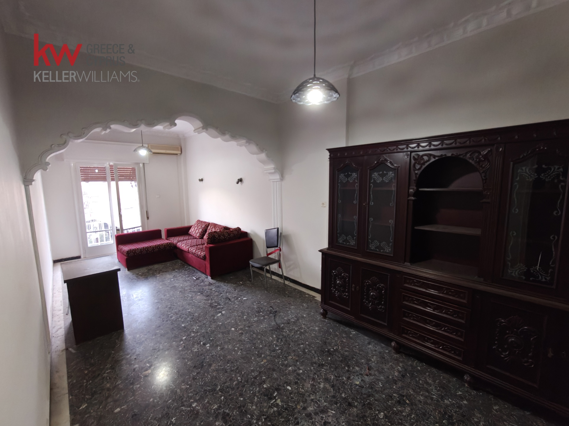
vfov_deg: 81.7
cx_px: 284
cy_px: 213
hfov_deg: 98.2
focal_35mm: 15
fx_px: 247
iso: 1250
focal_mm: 2.3
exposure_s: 1/20
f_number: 2
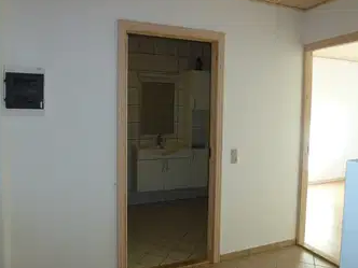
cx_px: 169
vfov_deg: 51.3
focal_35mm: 27
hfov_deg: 65.3
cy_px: 125
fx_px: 279
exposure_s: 1/60
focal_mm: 4.3
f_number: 3.3
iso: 200
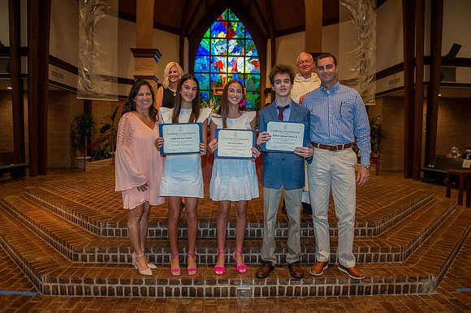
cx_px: 236
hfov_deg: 73.8
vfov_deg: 53.1
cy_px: 156
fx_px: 314
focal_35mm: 24
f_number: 5.6
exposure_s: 1/125
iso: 2000
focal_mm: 24
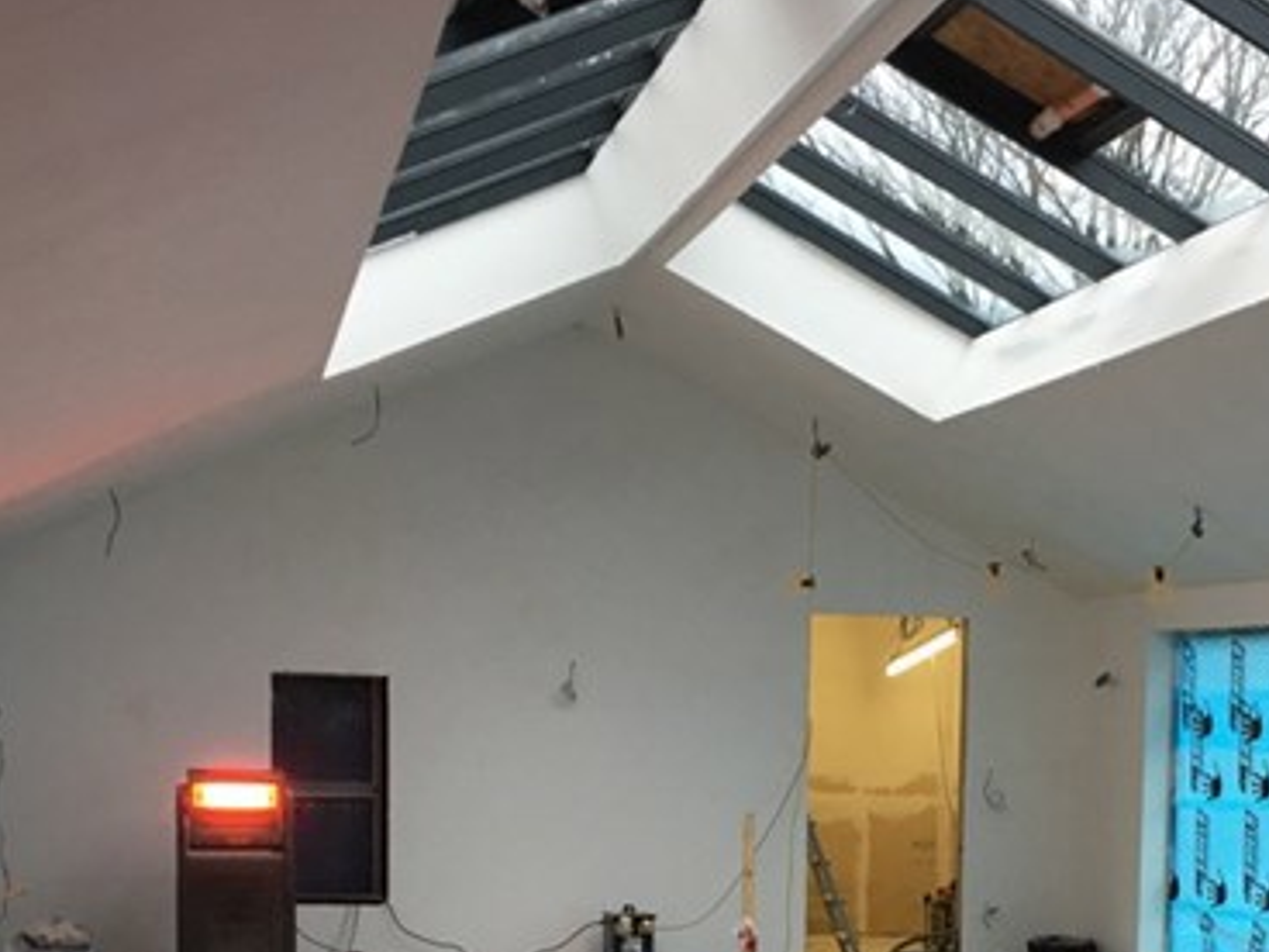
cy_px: 938
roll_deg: -1.7
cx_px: 986
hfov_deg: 30.1
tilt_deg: -5.9
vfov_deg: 22.4
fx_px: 2310
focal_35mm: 63
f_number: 2.2
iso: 25
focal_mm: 4.15
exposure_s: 1/33
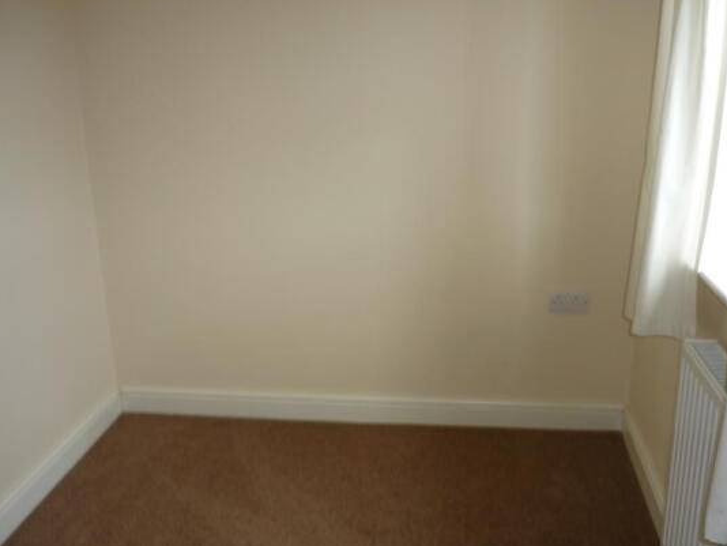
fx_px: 756
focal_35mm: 36
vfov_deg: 39.7
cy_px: 285
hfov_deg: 51.3
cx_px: 374
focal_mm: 5.5
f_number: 2.8
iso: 100
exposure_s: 1/30
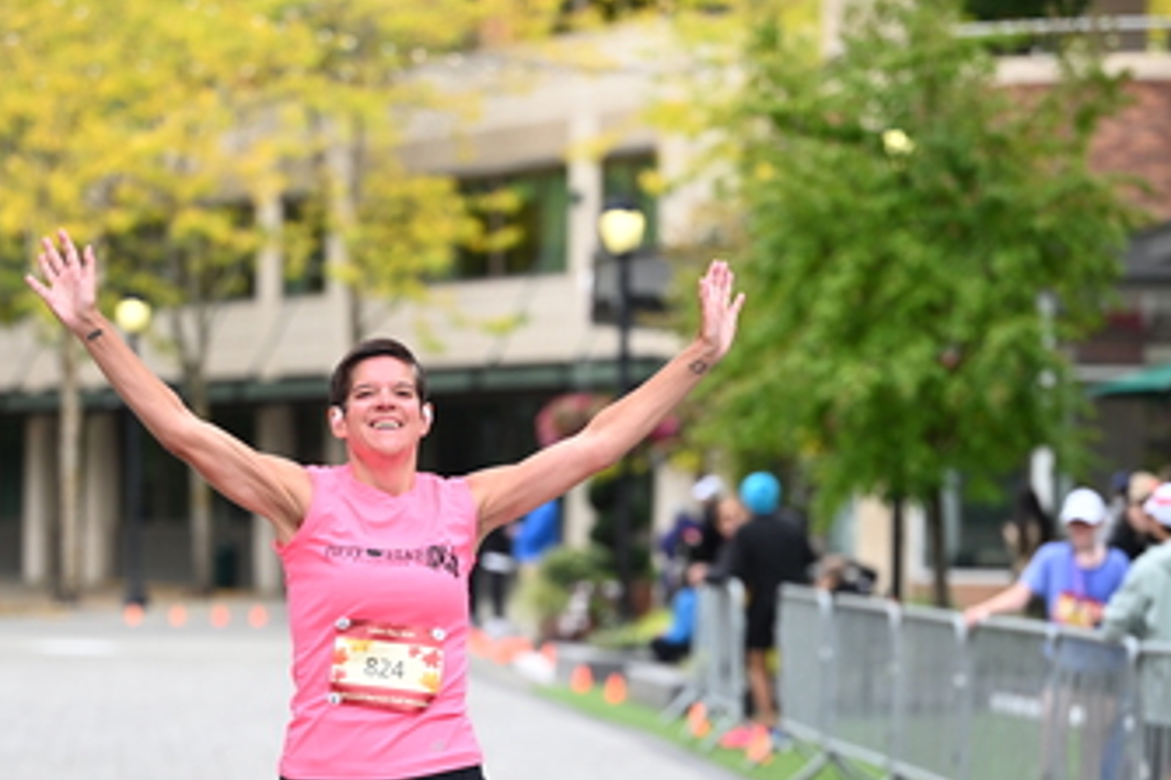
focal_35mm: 161
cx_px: 475
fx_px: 5234
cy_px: 600
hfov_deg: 12.8
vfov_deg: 8.5
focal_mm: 98
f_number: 2.8
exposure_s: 1/2000
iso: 640
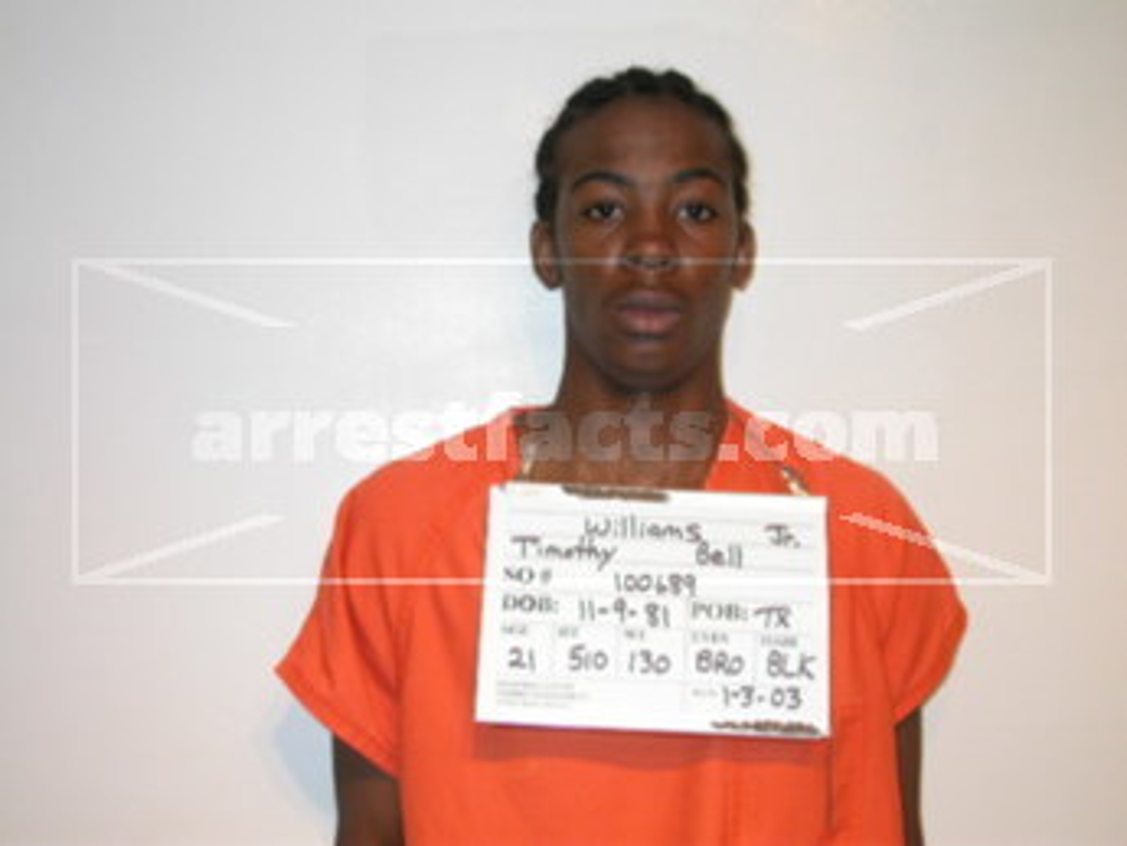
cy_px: 423
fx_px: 1824
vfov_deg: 26.1
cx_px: 564
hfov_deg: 34.3
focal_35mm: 56
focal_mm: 11.6
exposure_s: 1/60.3
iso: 100
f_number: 3
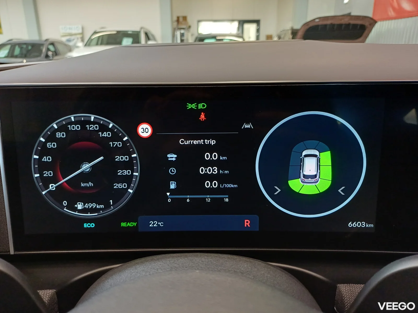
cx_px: 209
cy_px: 156
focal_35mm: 25
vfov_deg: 54.9
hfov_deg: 69.4
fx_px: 302
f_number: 1.8
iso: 250
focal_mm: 4.65
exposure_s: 1/33.3
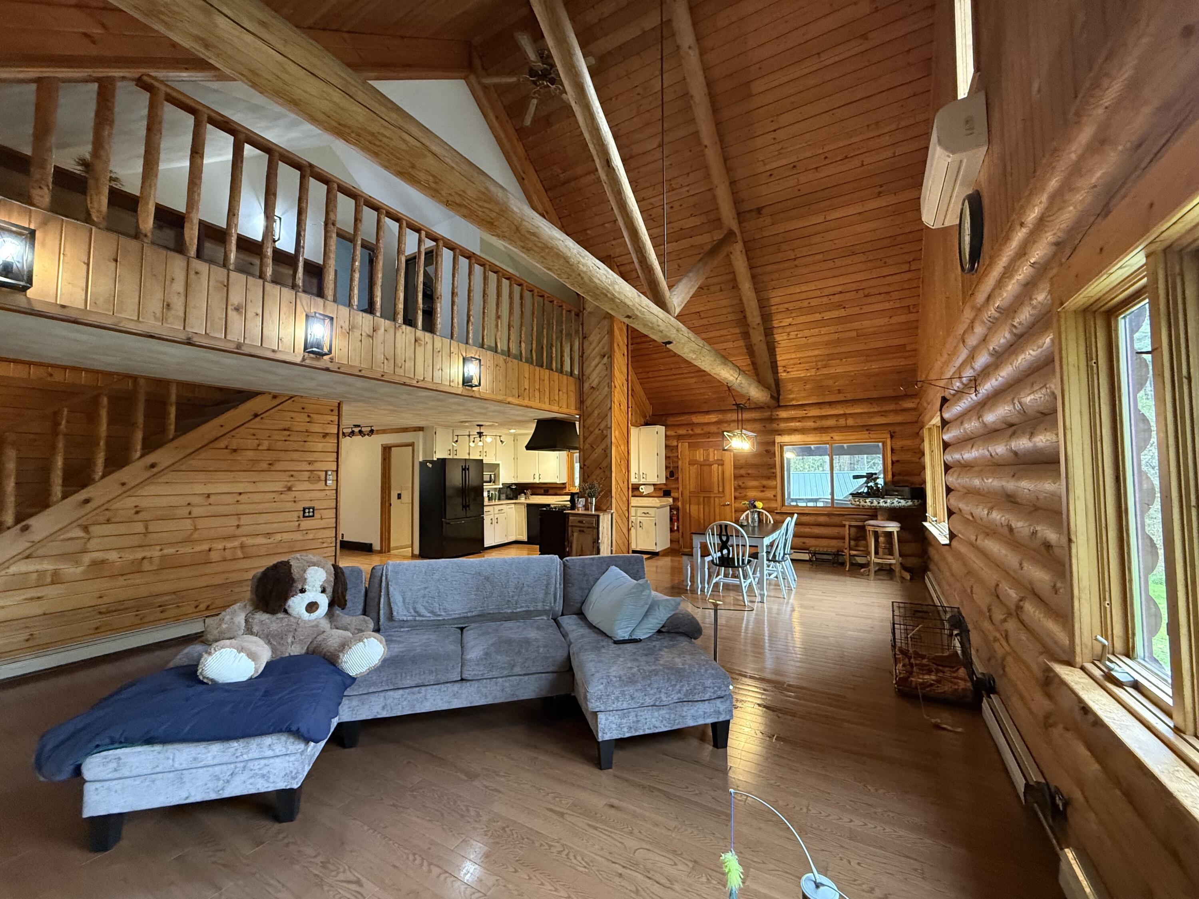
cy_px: 450
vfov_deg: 85.7
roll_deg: +1.1
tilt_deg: +3.9
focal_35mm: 14
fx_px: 485
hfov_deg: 102.1
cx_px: 600
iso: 500
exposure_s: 1/60
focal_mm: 2.22
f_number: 2.2
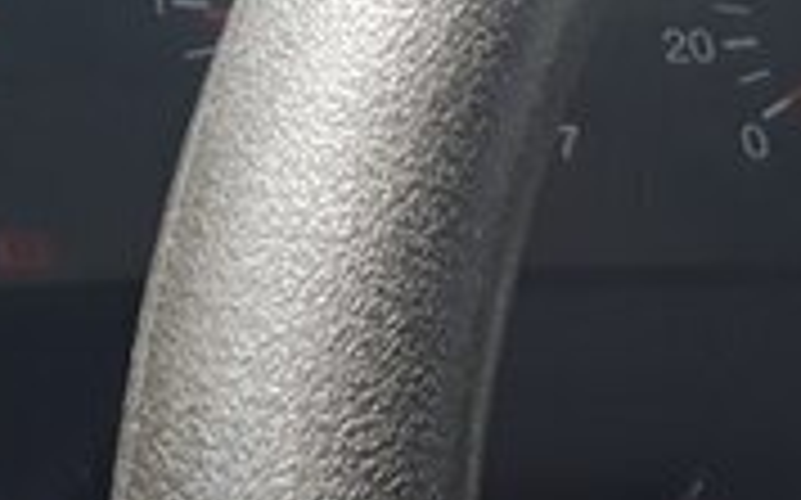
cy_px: 97
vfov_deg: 12.3
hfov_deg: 16.7
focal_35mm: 106
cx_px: -590
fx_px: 2313
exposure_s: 1/100
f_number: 1.9
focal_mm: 3.6
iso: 50
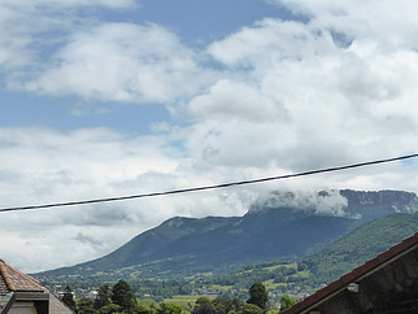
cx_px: 347
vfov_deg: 20.4
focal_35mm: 72
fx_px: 870
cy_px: 220
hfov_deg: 26.4
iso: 200
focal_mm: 6.9
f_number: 3.9
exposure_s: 1/2000
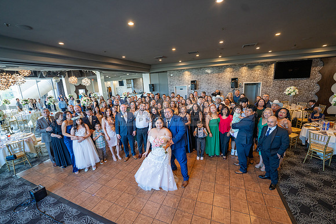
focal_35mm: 14
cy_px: 112
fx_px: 131
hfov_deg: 104.2
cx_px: 168
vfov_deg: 81.2
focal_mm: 14
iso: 800
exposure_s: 1/100
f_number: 2.8
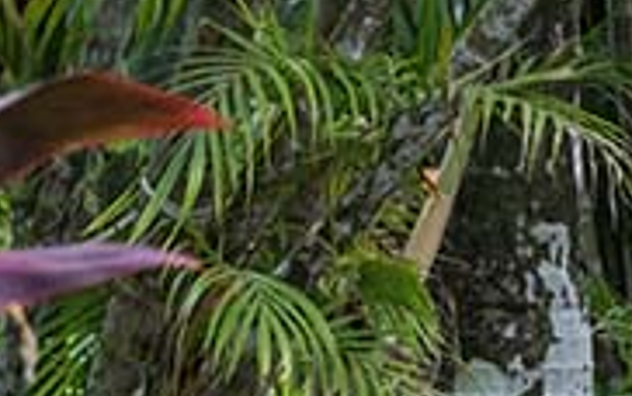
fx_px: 4085
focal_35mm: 237
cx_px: 1528
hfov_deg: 8.1
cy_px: 861
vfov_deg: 5.4
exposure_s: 1/200
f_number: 7.1
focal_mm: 44
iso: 16000
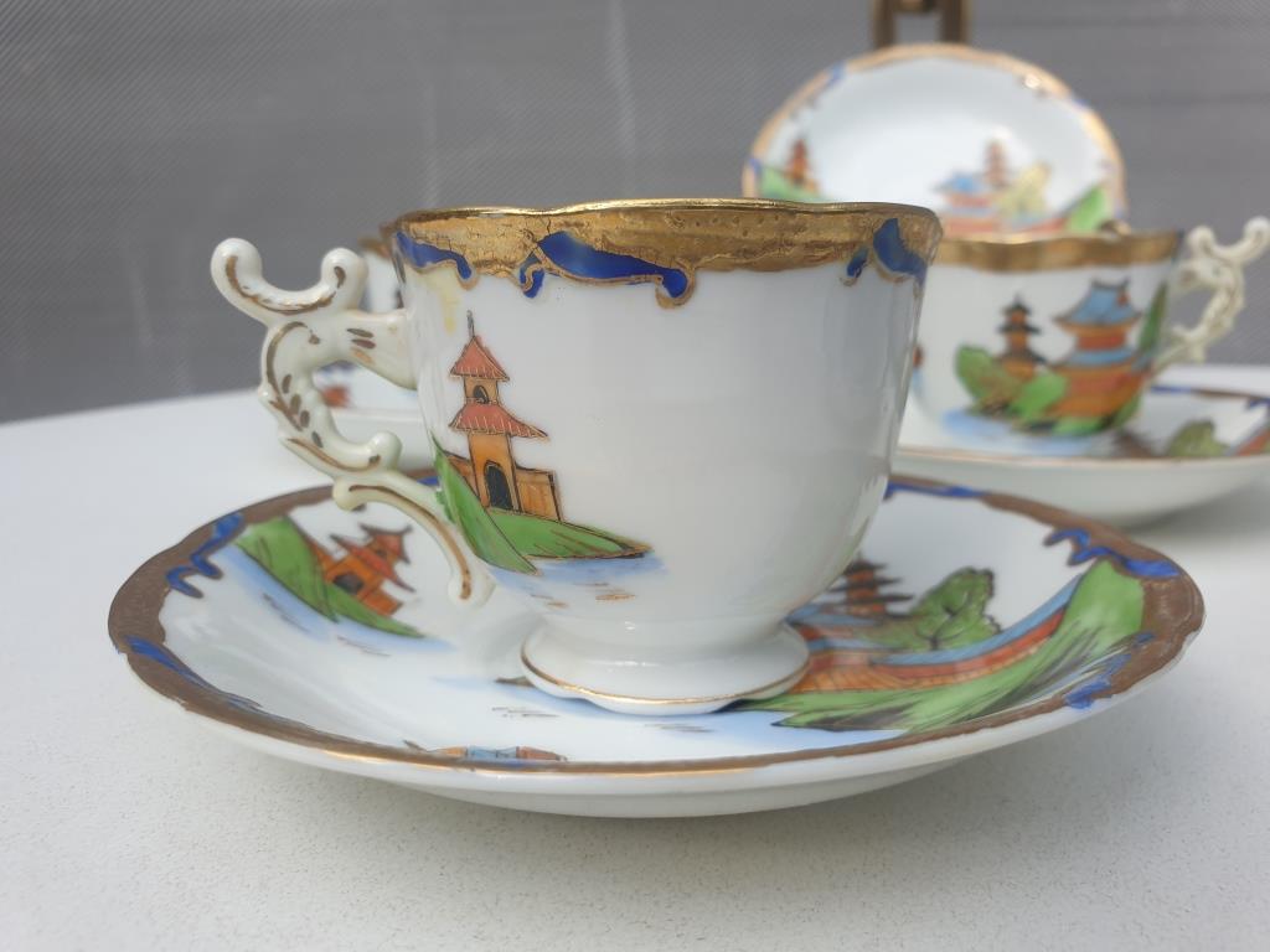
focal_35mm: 26
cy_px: 476
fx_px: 954
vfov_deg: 53.1
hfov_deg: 67.3
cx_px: 635
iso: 50
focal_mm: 4.3
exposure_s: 1/580
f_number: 2.4
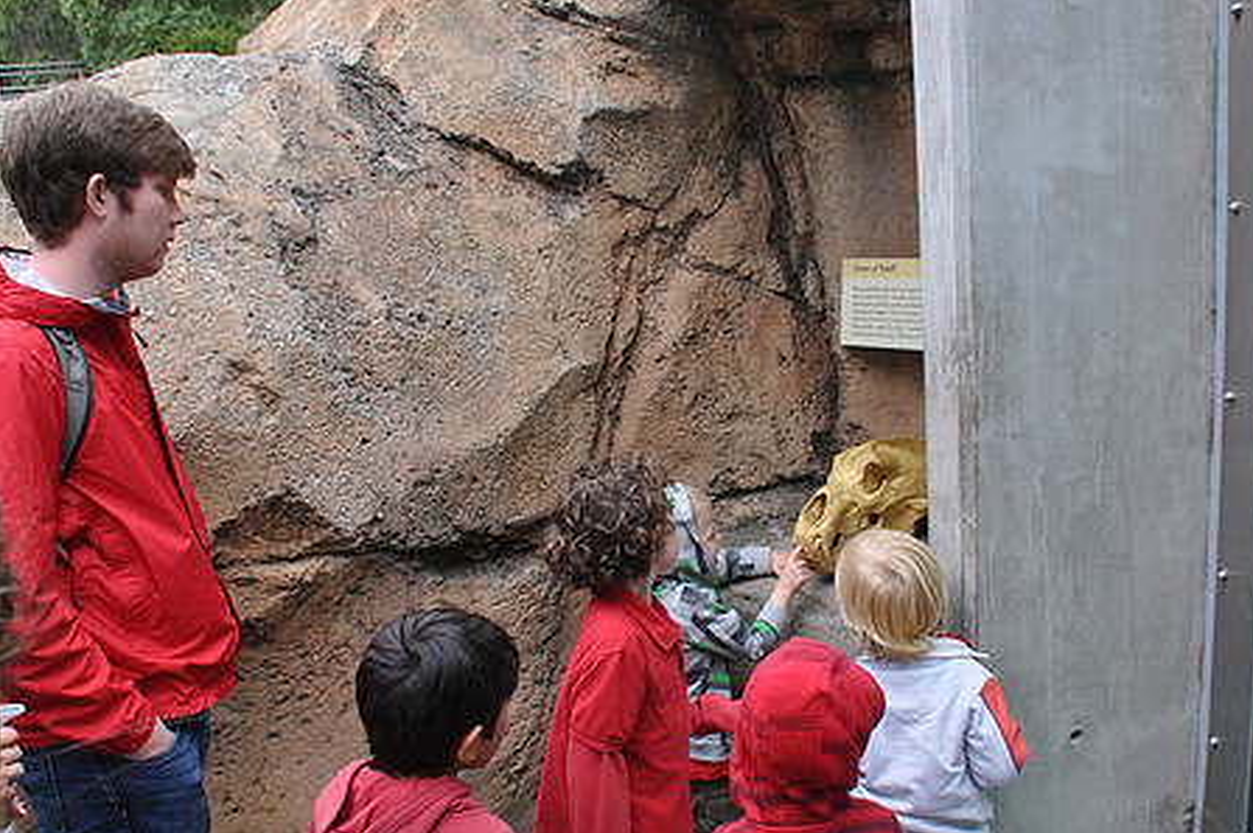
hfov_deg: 54.4
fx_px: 1217
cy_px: 487
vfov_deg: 37.7
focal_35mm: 35
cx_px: 673
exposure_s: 1/200
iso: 320
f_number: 7.1
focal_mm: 18
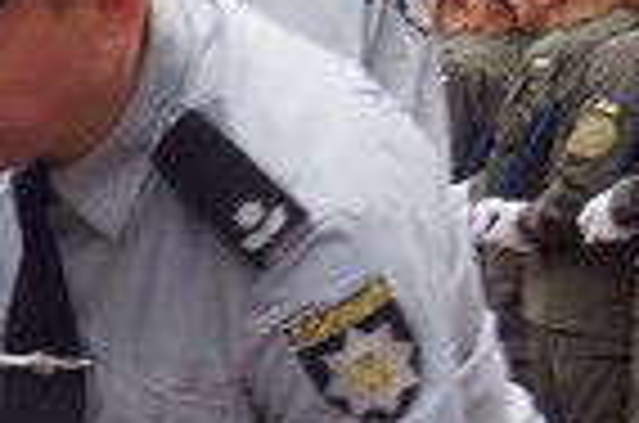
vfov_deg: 8.3
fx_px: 2887
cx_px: -909
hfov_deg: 10.7
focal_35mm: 163
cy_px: 484
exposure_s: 1/125
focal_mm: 22
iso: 100
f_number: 5.6
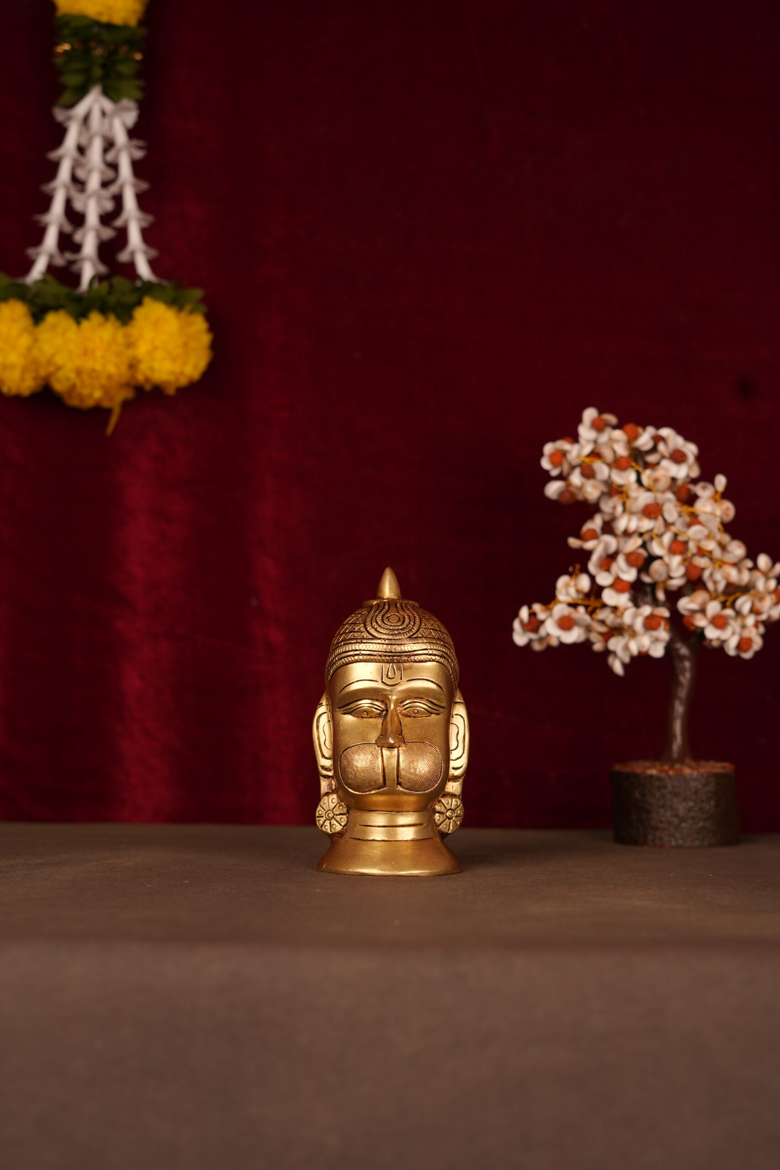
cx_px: 390
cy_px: 585
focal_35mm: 50
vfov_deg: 39.6
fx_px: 1625
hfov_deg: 27.0
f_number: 4
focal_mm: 50
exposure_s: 1/100
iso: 250
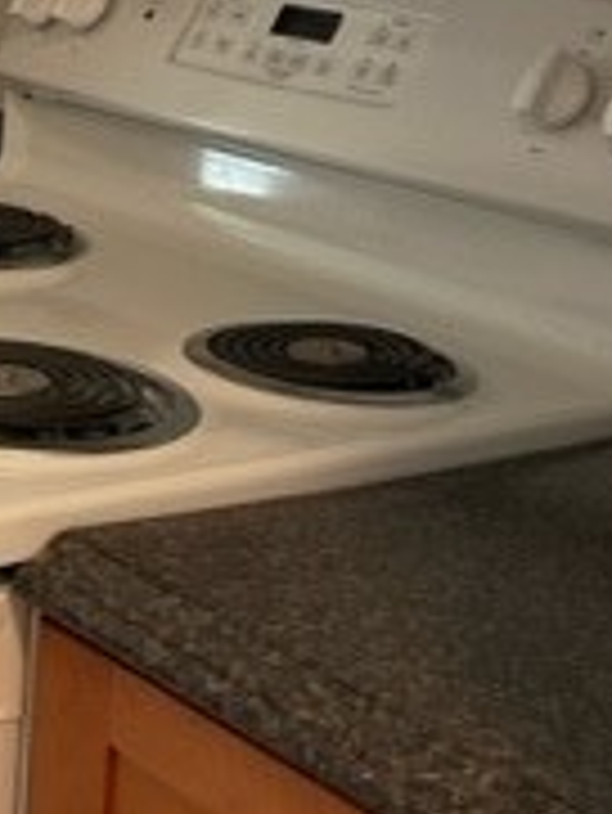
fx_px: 2001
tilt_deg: -14.2
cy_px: 247
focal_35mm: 85
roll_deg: -1.4
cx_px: -400
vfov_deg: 22.9
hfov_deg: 15.5
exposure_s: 1/120
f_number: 1.78
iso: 200
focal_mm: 6.86
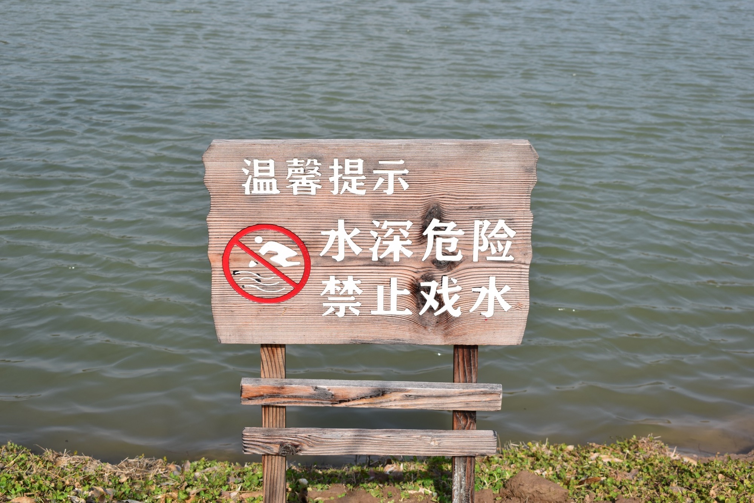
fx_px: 974
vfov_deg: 29.0
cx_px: 377
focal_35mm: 46
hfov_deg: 42.3
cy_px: 252
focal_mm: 31
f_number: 9
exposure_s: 1/250
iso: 100
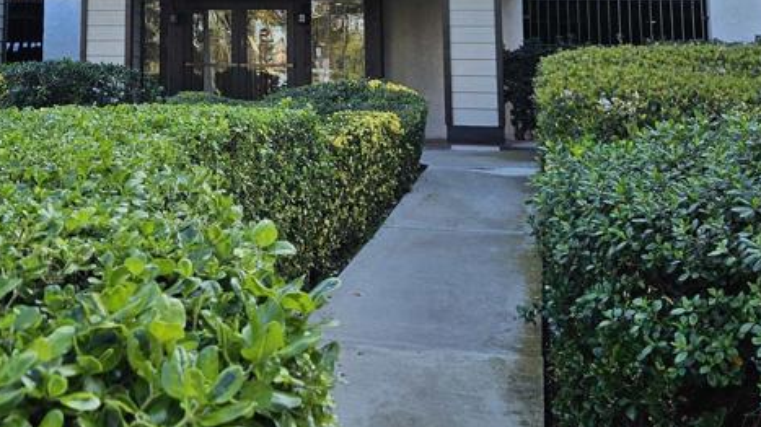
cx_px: 178
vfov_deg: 20.5
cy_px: -68
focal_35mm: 55
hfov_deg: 36.8
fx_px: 1109
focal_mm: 5.4
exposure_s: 1/523
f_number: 1.8
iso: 32
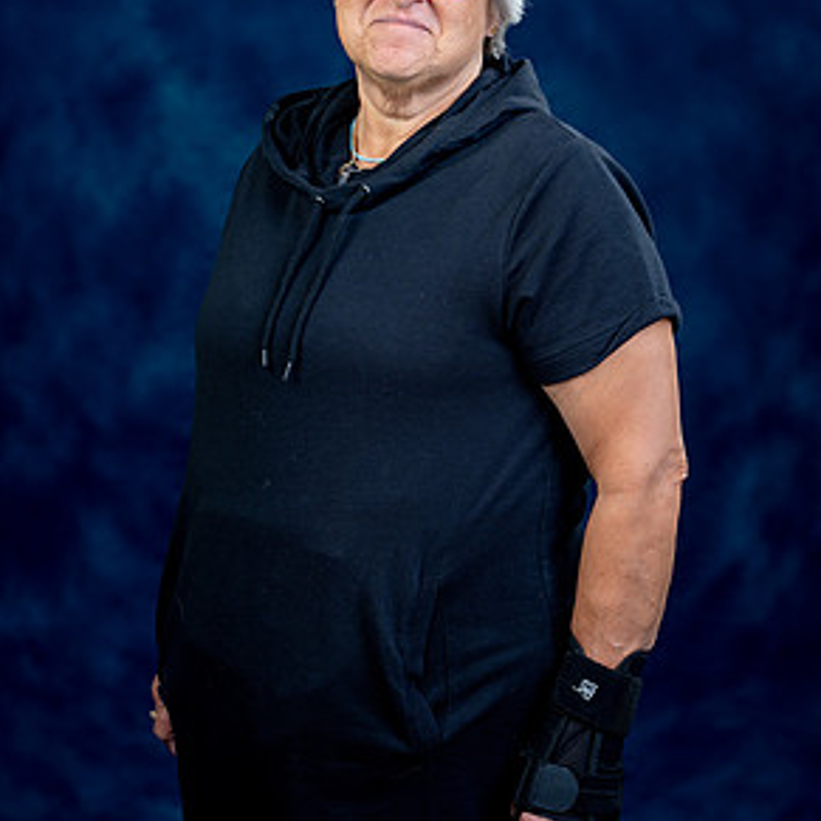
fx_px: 1798
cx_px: 415
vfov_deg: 25.6
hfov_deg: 25.7
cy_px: 285
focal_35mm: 67
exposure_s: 1/200
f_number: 4.5
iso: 200
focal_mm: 51
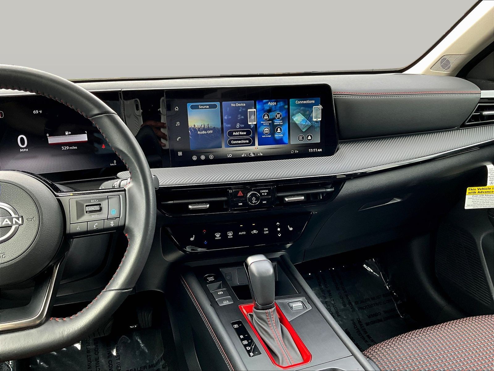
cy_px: 186
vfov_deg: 48.2
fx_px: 414
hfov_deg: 61.7
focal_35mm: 29
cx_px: 247
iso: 40
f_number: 1.8
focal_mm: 3
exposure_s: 1/122
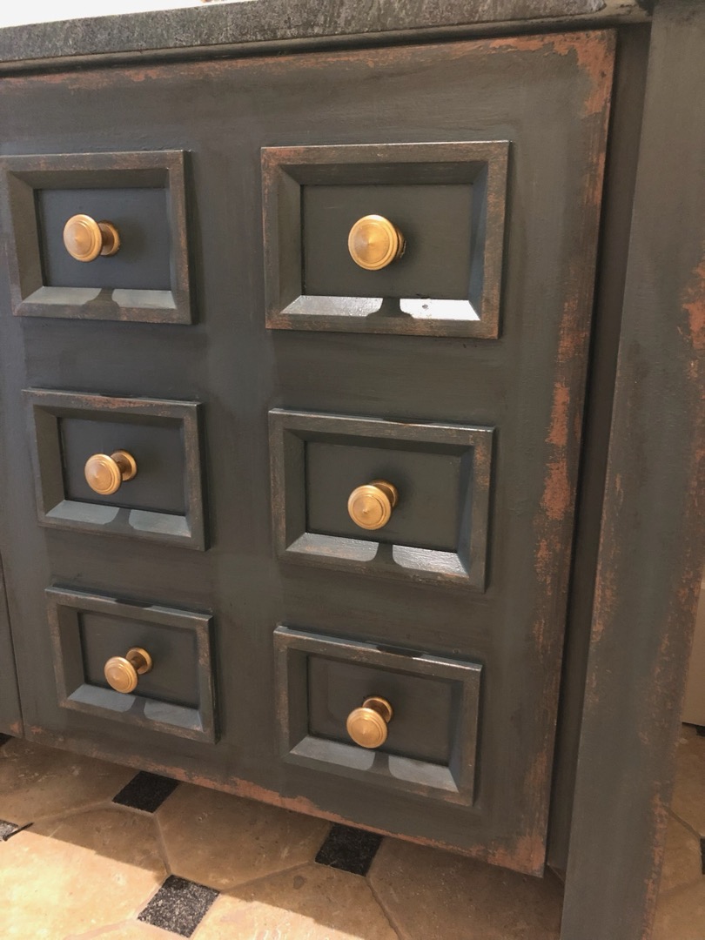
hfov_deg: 49.7
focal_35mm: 28
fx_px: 760
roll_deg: -1.1
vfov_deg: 63.4
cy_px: 470
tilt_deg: -15.4
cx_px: 352
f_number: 1.8
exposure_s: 1/4
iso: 100
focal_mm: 3.99
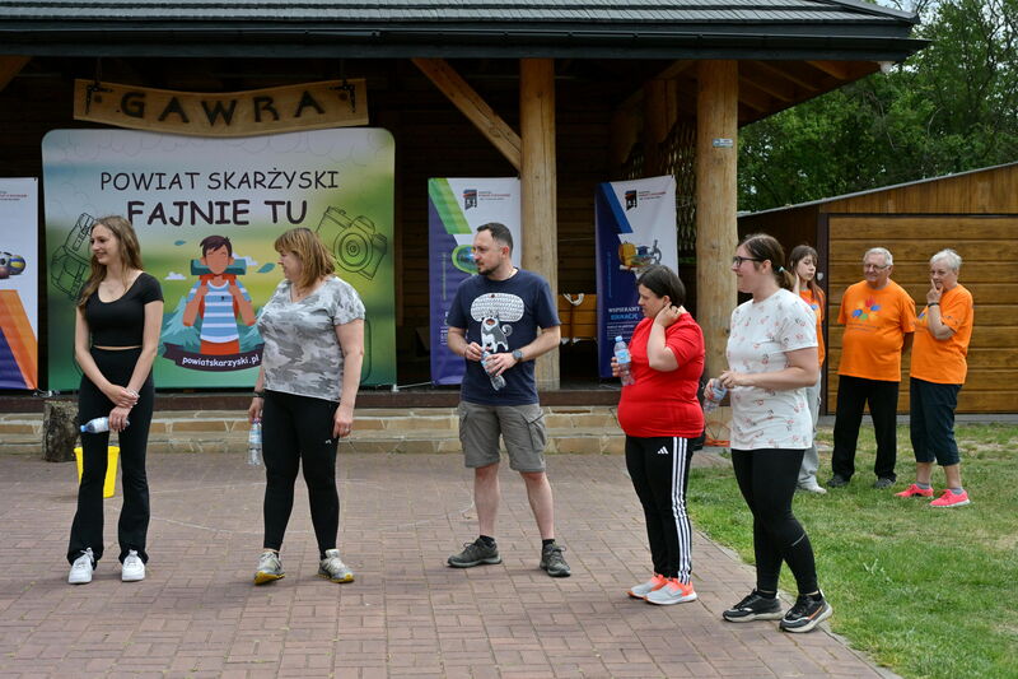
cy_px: 340
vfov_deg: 29.2
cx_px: 509
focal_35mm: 46
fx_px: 1300
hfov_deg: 42.8
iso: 280
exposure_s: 1/5000
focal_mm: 46
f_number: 4
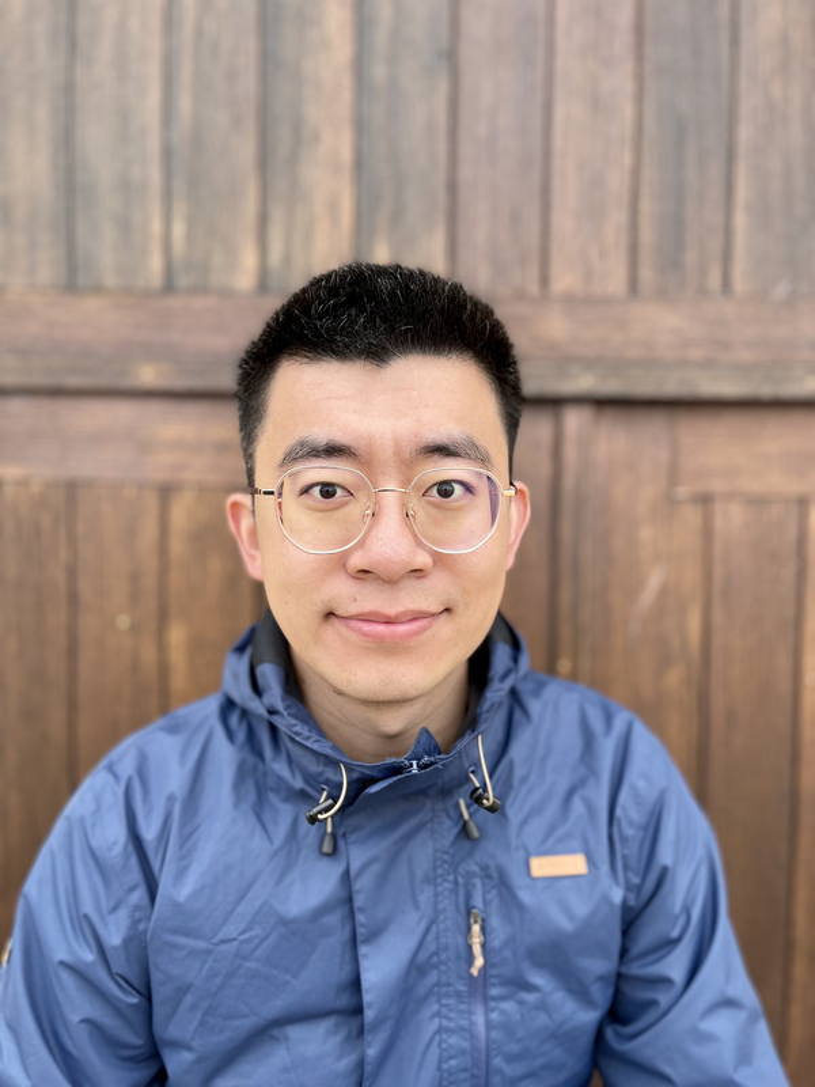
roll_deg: -1.7
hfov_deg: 53.1
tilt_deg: -3.1
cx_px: 408
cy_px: 544
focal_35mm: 26
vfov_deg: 67.3
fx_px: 816
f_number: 1.6
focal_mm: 5.1
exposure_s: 1/418
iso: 50
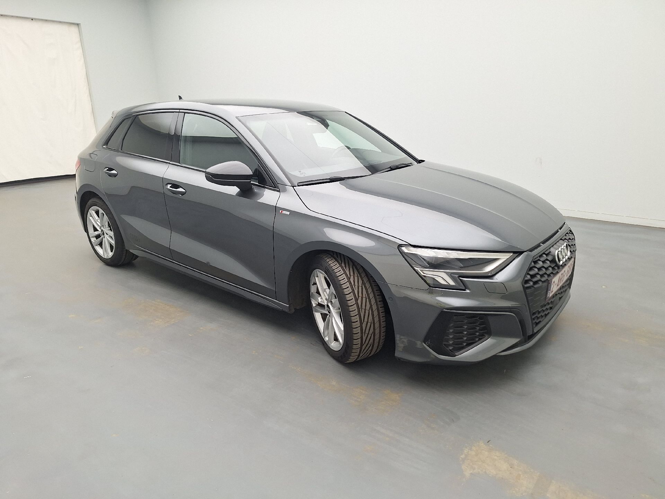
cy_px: 250
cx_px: 332
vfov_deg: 58.9
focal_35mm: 23
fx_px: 442
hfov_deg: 73.9
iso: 40
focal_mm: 5.54
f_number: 1.8
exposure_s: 1/50
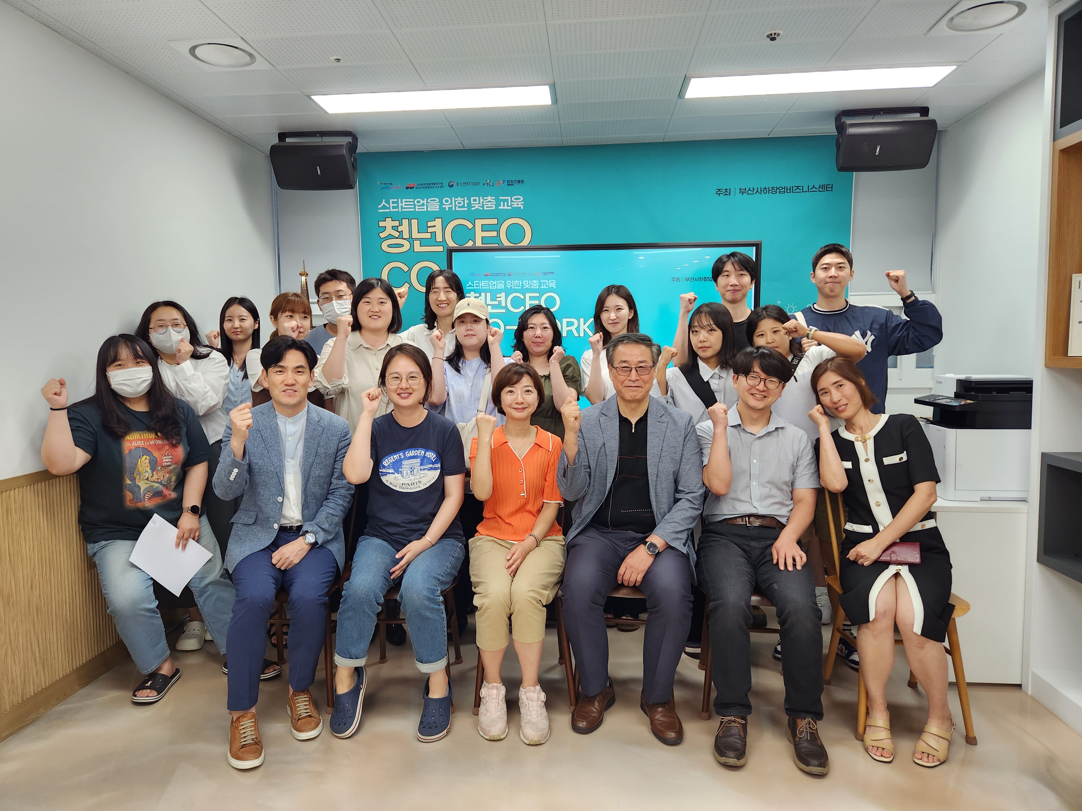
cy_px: 406
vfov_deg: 58.9
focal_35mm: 23
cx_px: 541
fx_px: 719
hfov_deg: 73.9
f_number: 1.8
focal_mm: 5.4
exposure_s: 1/120
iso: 125
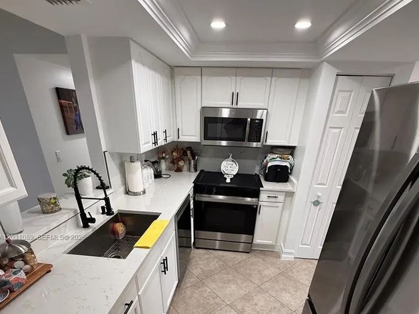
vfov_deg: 64.3
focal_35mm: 19
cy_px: 238
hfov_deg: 84.7
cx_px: 210
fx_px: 230
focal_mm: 2.22
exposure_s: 1/120
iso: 250
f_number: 2.2
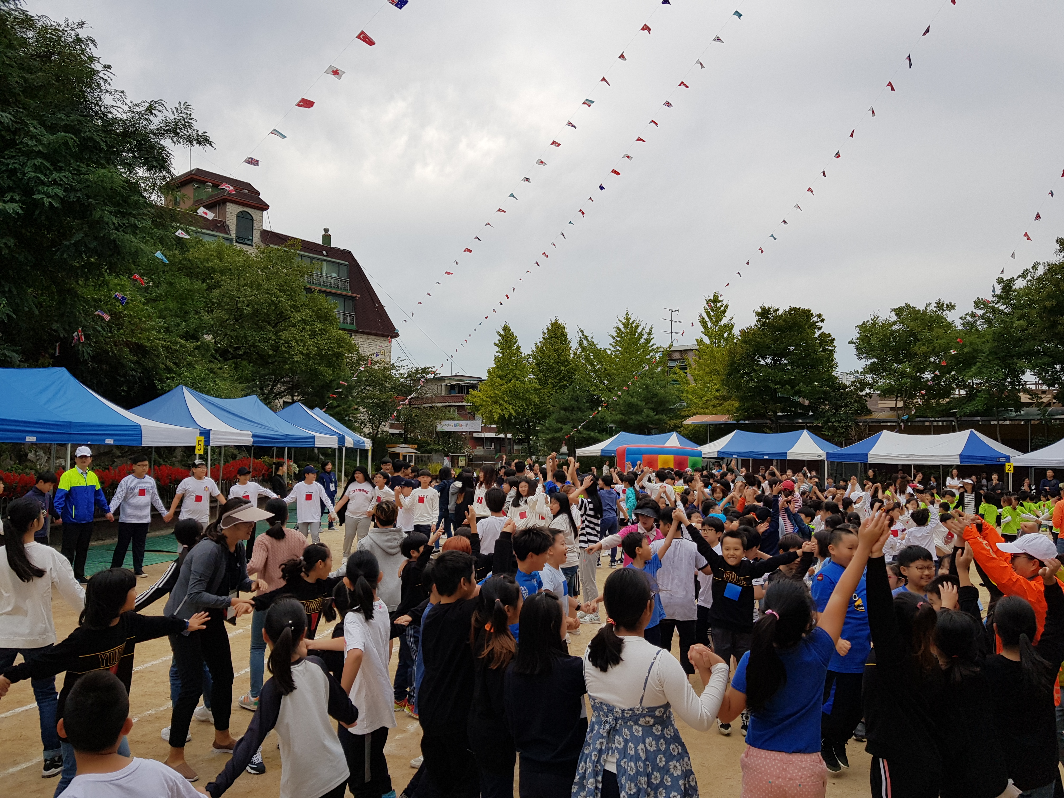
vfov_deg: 53.1
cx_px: 532
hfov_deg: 67.3
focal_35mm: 26
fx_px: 799
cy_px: 399
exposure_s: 1/1444
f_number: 1.7
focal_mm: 4.3
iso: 40
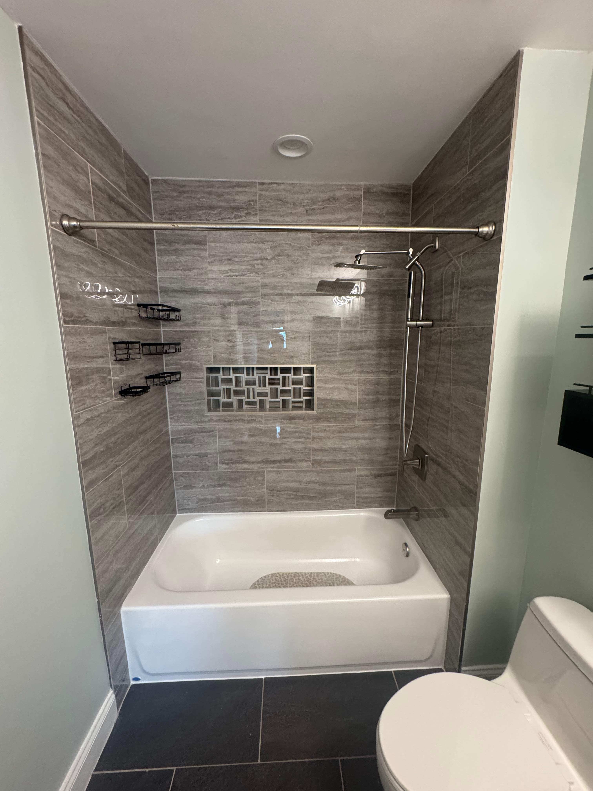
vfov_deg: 102.1
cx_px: 296
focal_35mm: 14
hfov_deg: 85.7
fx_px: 320
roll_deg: +1.5
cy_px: 396
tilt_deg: -10.7
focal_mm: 2.22
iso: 400
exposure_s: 1/60
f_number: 2.2
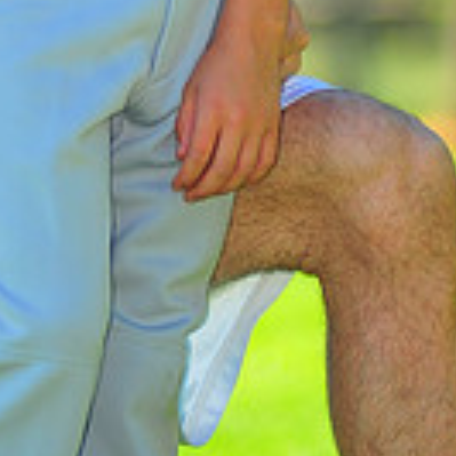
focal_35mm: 667
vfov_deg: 2.6
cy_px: -185
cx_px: -120
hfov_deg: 2.6
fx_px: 9941
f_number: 3.5
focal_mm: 180
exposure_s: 1/800
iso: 200
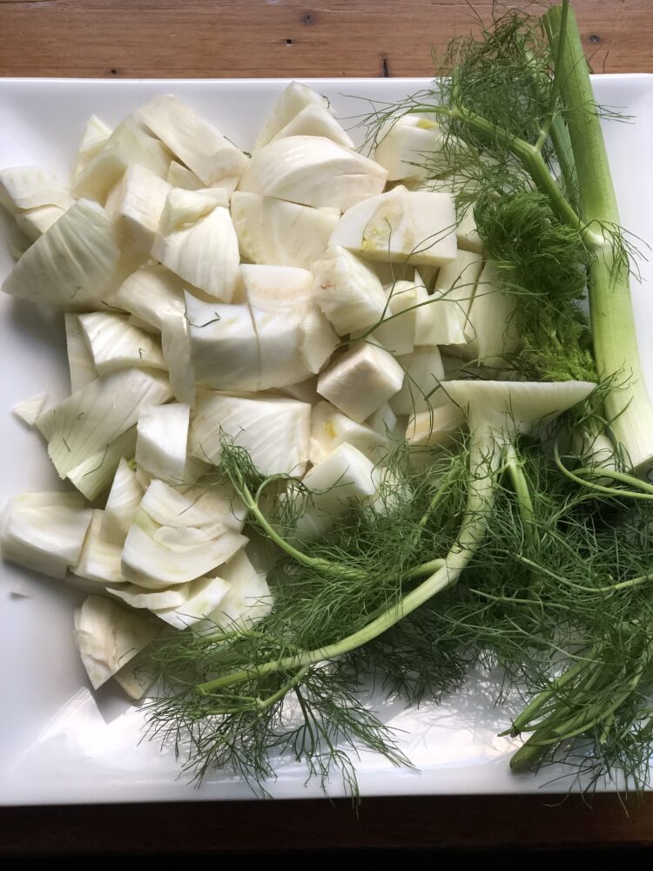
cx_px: 326
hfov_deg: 25.7
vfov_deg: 33.8
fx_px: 1434
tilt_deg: -81.3
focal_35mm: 57
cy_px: 436
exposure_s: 1/30
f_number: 2.8
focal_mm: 6.6
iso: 200
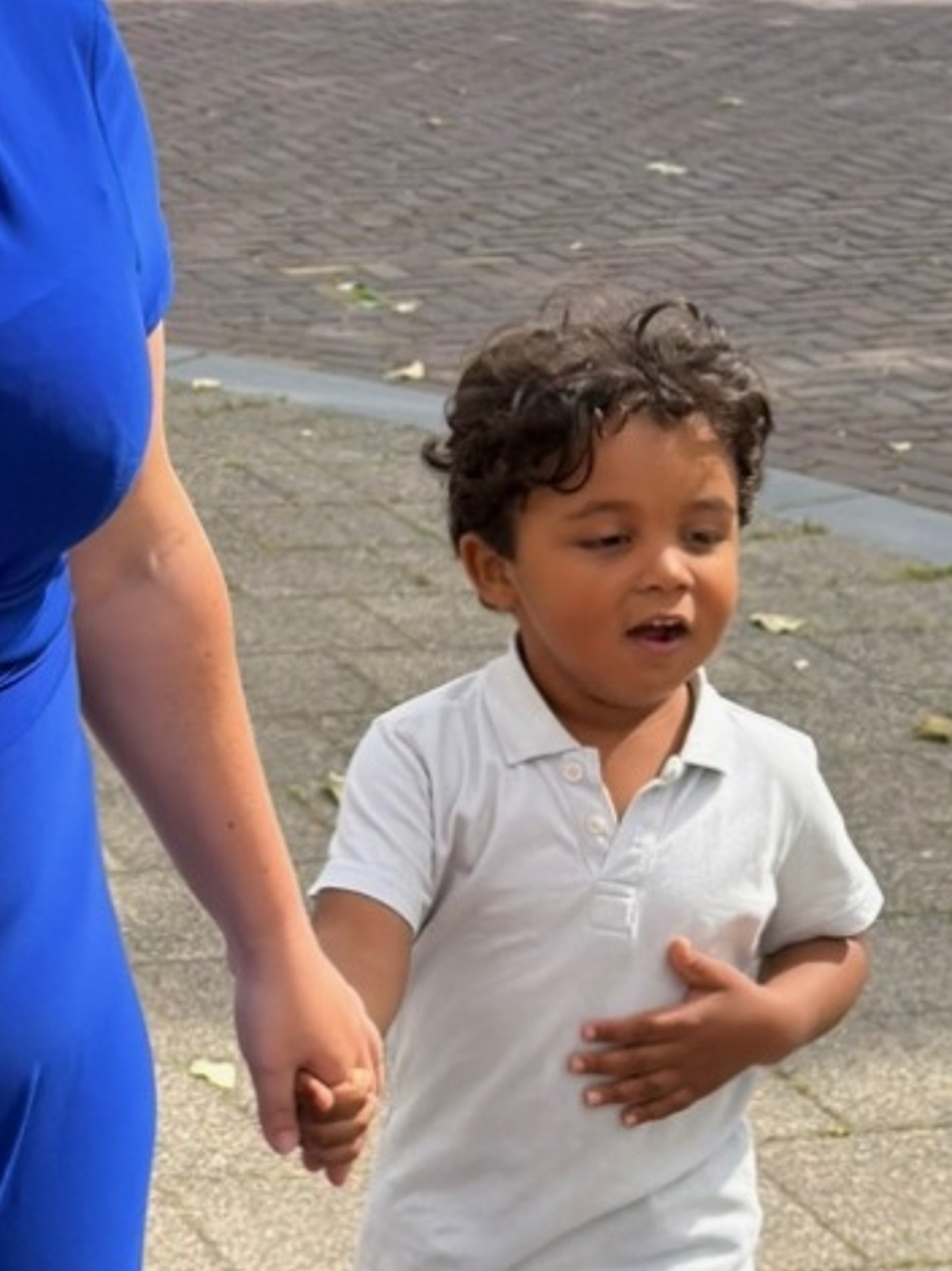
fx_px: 4001
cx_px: -14
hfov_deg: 13.4
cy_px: 585
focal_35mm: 109
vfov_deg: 18.1
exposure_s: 1/7874
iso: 320
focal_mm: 6.76
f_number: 1.78
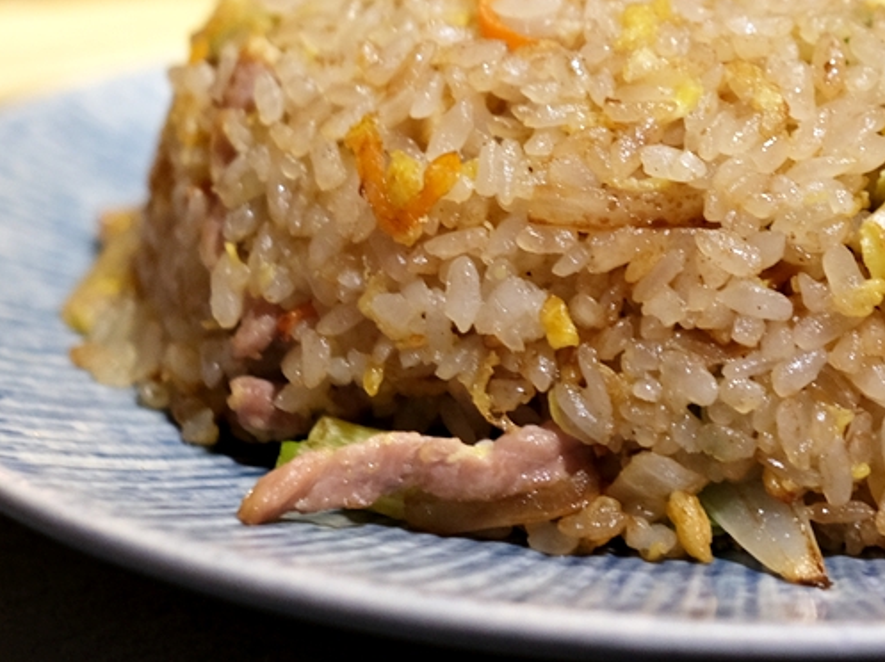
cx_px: 735
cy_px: 221
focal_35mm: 61
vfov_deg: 23.9
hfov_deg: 30.7
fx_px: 1558
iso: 1000
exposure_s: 1/34
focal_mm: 23
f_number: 2.8
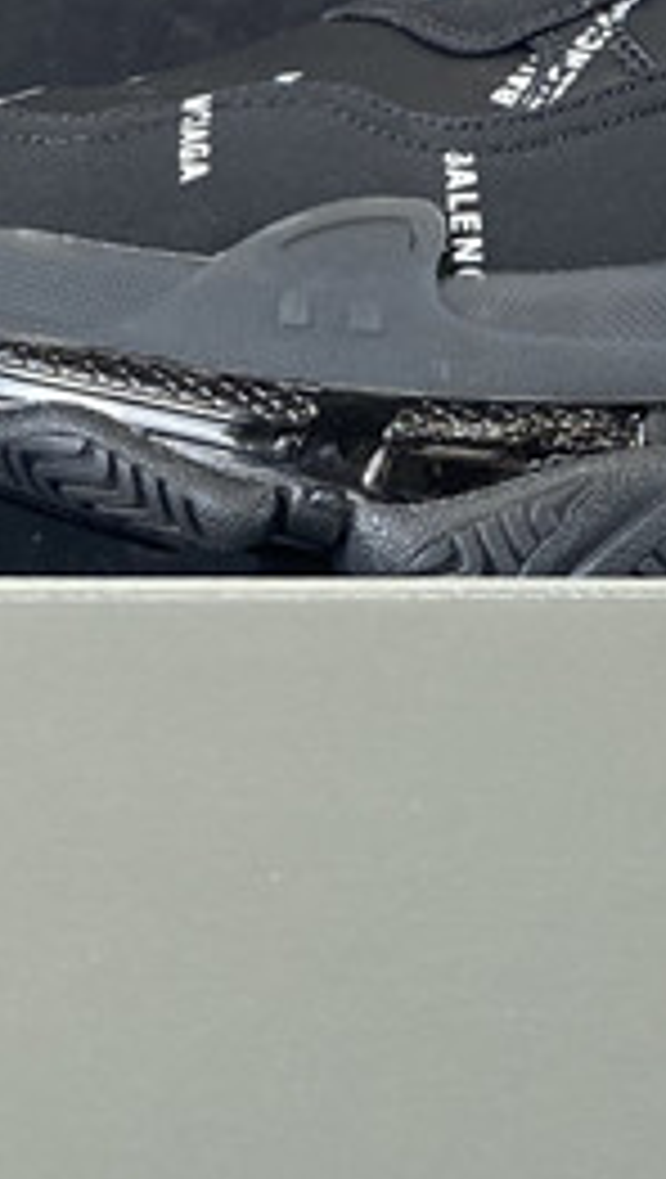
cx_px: 266
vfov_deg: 19.7
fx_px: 3380
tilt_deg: +0.3
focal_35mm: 108
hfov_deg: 11.2
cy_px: 742
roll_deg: +0.2
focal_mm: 4.25
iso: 80
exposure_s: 1/50
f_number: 1.8
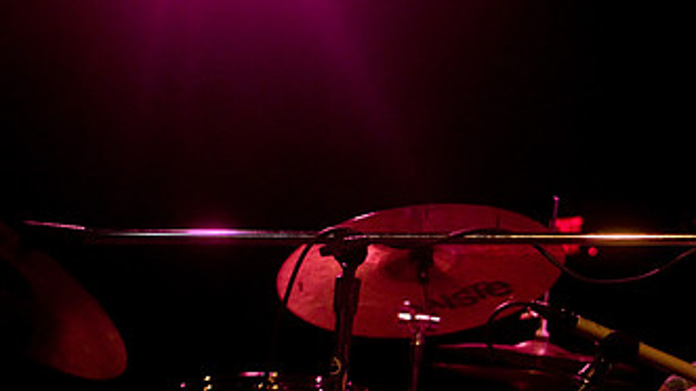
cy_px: 329
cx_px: 574
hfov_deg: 17.5
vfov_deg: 10.0
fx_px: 2233
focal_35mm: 121
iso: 800
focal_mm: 44
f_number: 2.8
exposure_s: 1/80
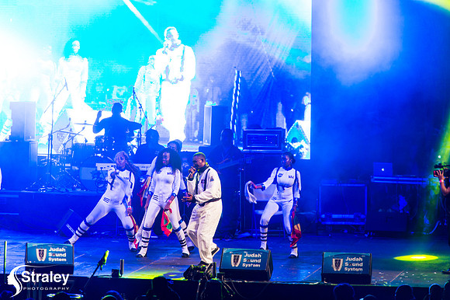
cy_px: 150
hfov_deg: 7.1
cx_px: 225
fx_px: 3623
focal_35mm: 290
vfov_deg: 4.7
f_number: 5.6
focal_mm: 290
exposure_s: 1/200
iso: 2500
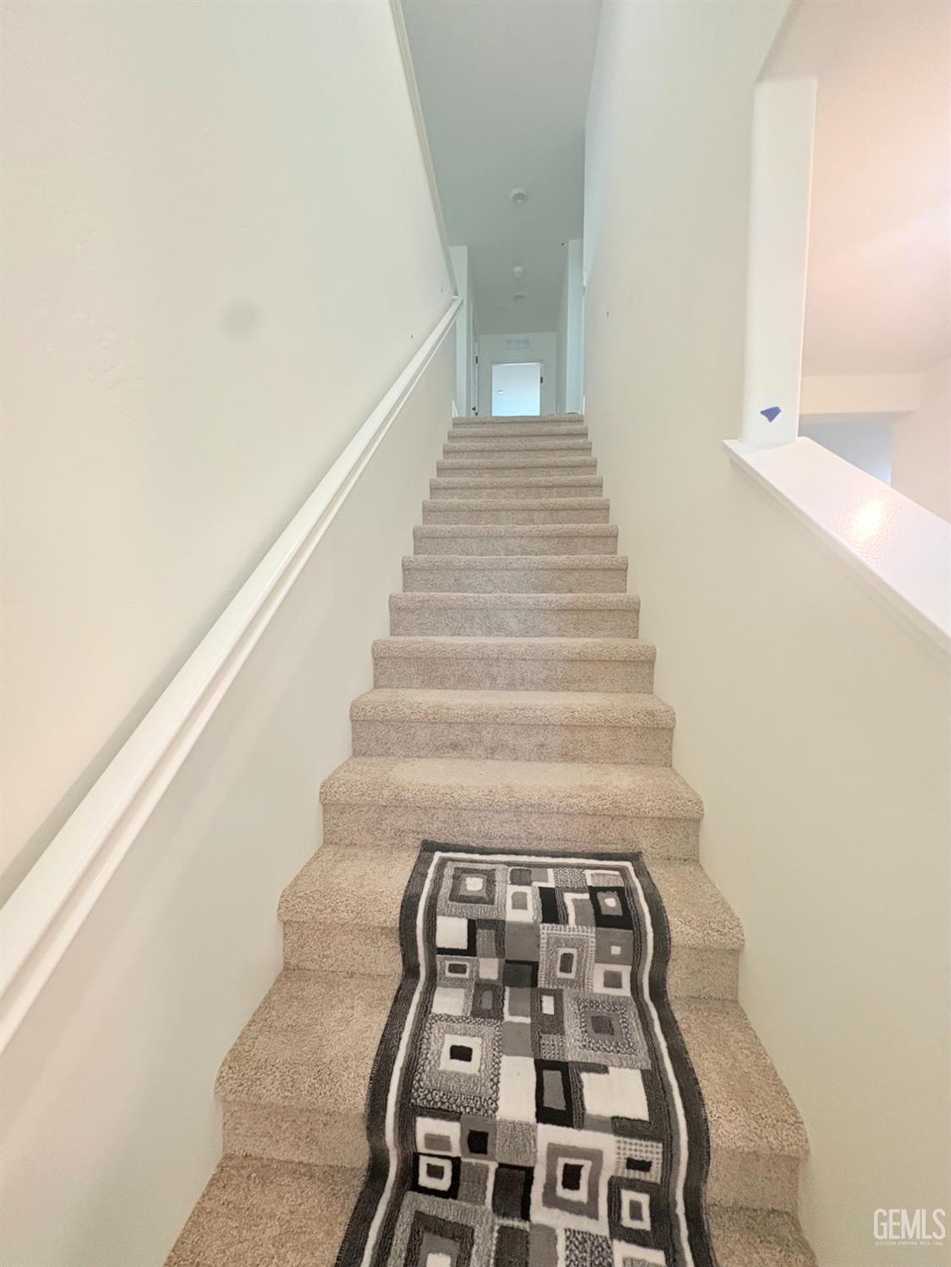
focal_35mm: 14
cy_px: 634
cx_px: 476
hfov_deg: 85.7
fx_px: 513
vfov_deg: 102.1
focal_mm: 2.22
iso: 320
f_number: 2.2
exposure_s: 1/60
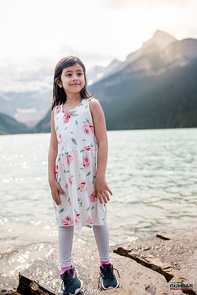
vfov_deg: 54.4
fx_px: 287
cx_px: 98
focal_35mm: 35
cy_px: 148
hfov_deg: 37.9
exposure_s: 1/4000
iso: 200
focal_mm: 35
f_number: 2
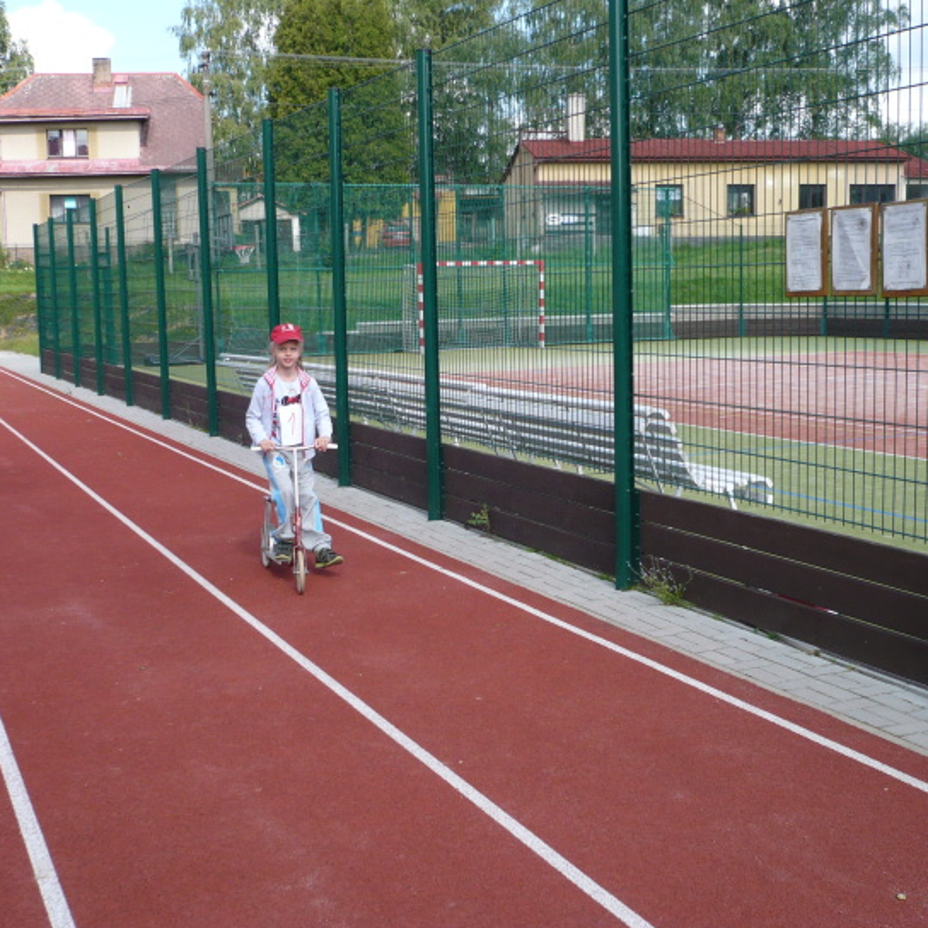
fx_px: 1274
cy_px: 461
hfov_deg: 40.0
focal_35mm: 42
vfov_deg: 40.0
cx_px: 496
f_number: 2.8
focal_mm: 5.8
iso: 100
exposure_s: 1/500
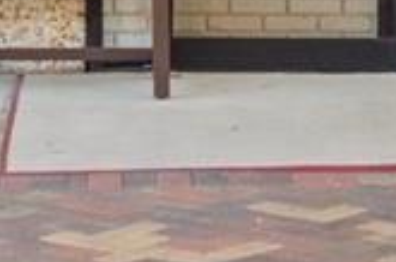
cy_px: -337
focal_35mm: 224
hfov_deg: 8.6
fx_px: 2457
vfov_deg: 5.9
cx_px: 842
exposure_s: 1/6
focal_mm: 24
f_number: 8
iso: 100
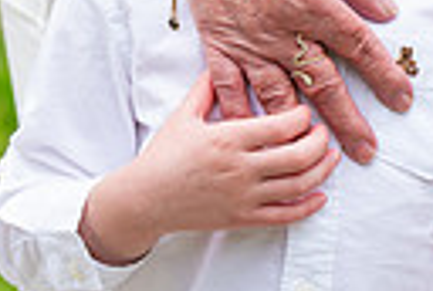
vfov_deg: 3.8
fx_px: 4364
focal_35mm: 362
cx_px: 355
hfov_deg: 5.7
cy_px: -19
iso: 125
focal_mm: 78
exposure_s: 1/400
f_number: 4
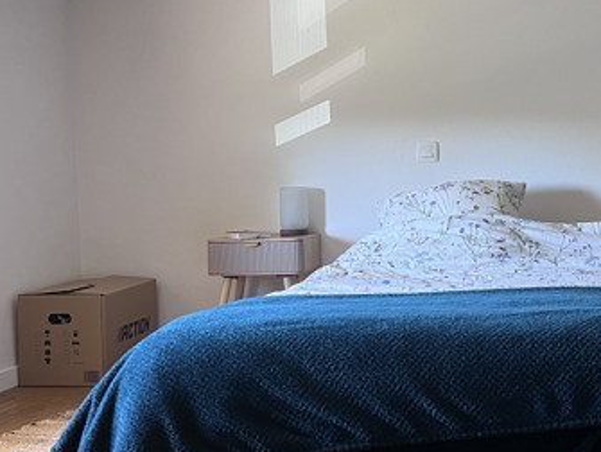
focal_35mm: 62
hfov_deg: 30.3
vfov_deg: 23.6
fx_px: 1078
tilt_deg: -1.7
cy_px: 176
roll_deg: +1.9
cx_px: 499
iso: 160
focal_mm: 5.1
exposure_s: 1/60
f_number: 1.6
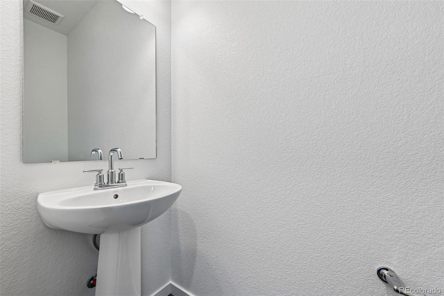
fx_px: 173
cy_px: 148
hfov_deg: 104.3
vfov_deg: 81.2
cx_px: 222
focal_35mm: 14
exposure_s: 1/15
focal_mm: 14
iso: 360
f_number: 11
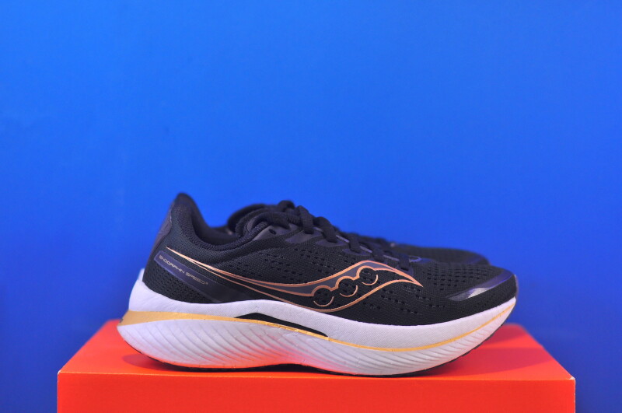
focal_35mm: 75
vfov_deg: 18.1
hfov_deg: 27.0
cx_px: 311
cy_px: 206
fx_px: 1294
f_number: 2.5
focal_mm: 50
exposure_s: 1/320
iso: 250
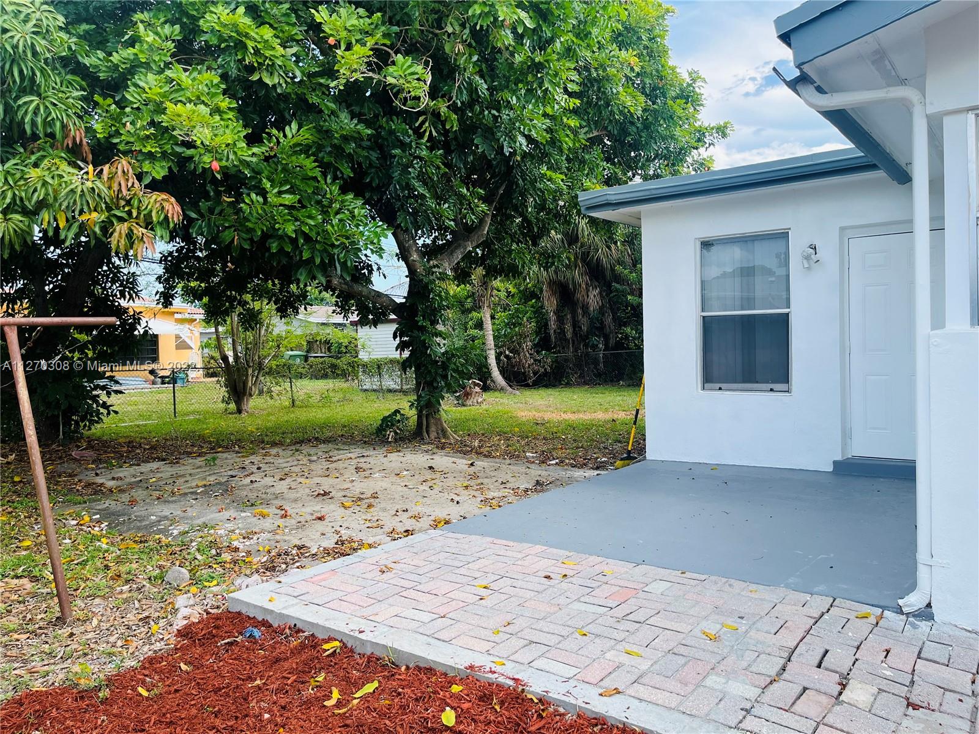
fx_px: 735
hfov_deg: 67.3
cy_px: 367
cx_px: 490
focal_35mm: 26
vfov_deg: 53.1
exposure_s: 1/1036
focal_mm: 5.1
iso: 50
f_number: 1.6
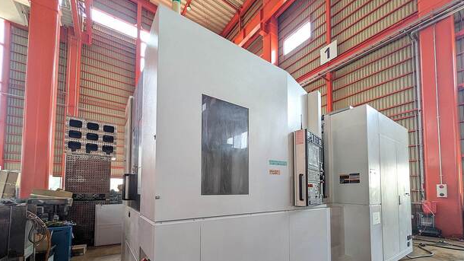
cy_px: 181
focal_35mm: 16
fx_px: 197
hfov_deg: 99.4
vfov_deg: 64.7
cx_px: 235
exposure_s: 1/60
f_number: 2.2
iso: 127
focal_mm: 1.83
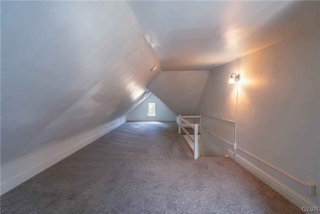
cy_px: 107
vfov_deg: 73.7
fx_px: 142
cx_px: 160
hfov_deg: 96.7
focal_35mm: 16
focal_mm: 16
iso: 640
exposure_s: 1/320
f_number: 5
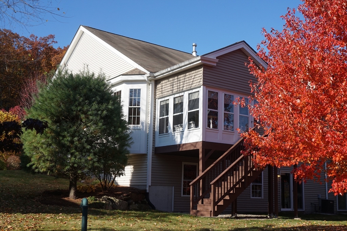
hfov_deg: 43.6
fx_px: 433
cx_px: 174
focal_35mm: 45
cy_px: 116
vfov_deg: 29.8
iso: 250
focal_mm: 30
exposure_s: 1/250
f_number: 11
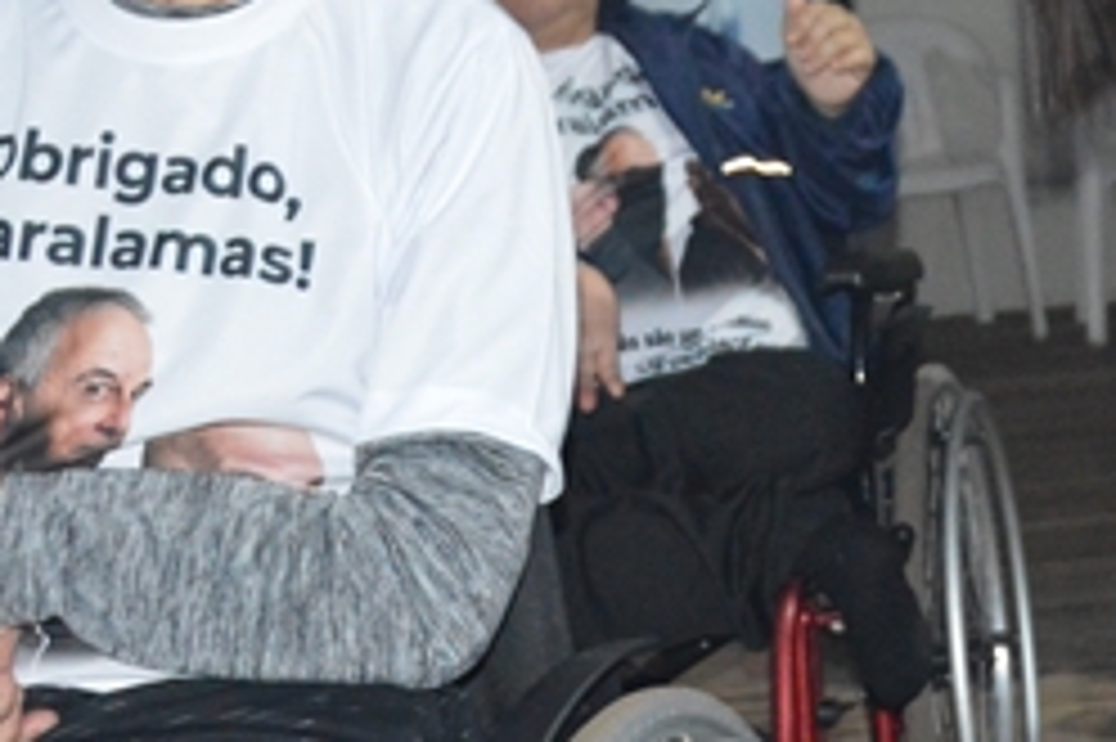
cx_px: 860
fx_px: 5254
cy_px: 40
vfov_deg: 8.1
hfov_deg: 12.1
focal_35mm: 170
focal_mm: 35
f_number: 4.5
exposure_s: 1/60
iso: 3200
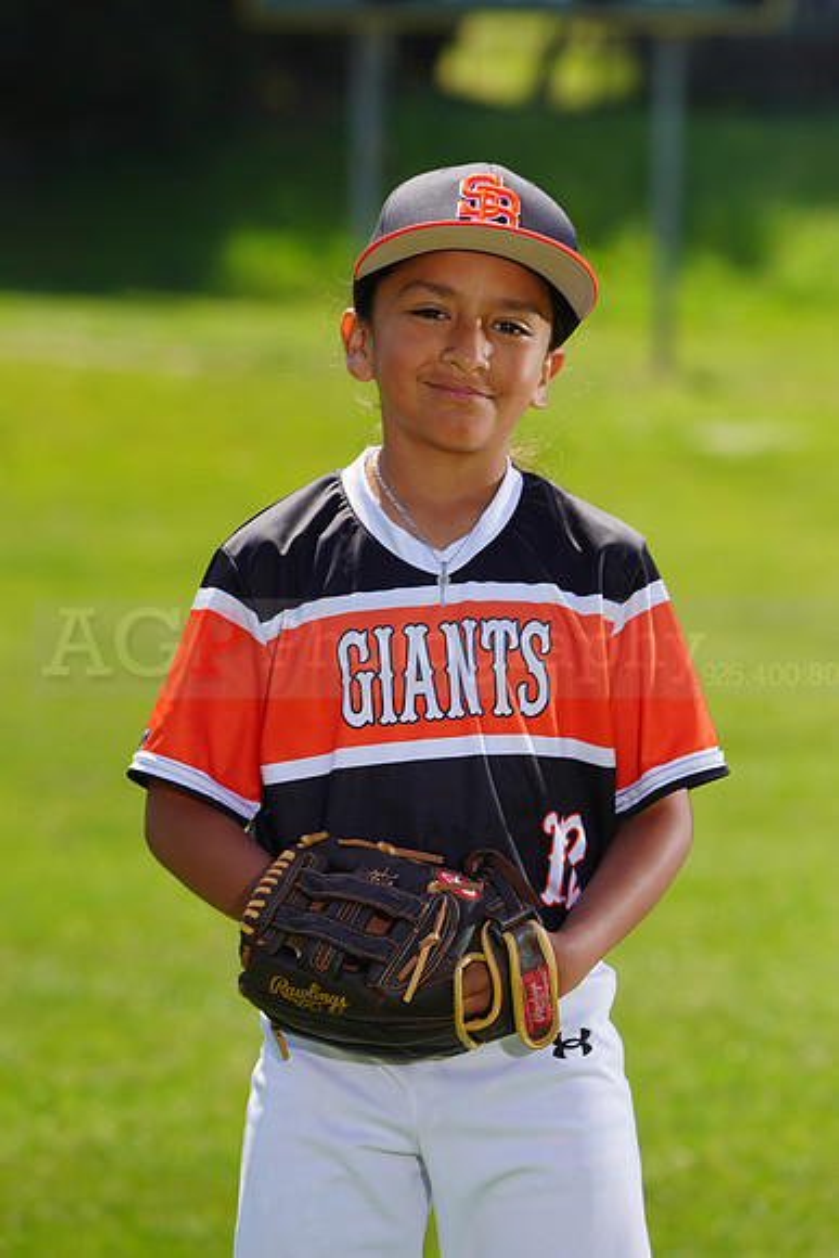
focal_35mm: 235
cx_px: 420
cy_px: 629
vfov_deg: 8.8
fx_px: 8210
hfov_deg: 5.9
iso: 100
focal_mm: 235
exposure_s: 1/250
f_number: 8
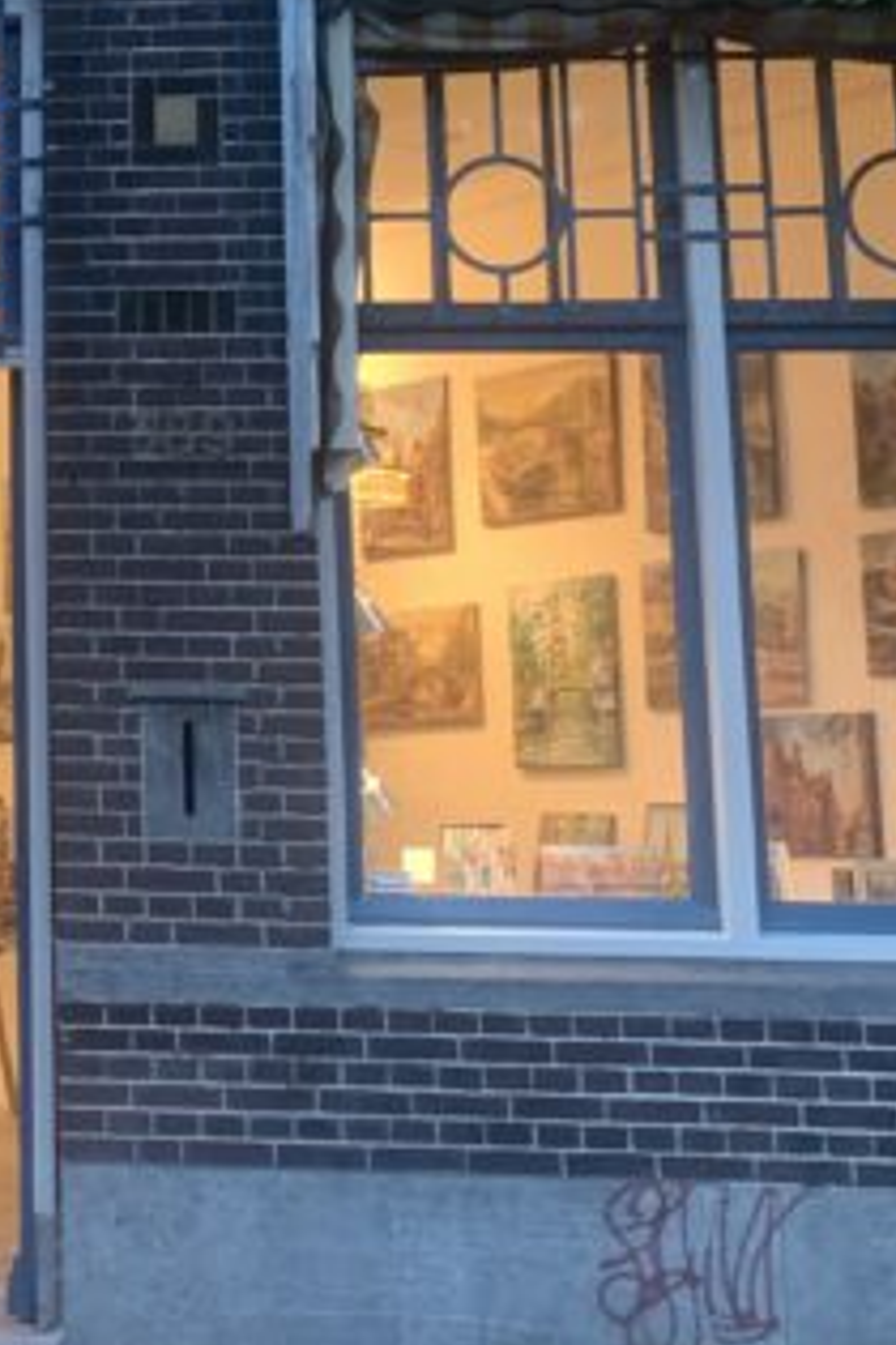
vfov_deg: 30.1
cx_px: -329
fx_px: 2464
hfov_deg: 18.8
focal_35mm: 66
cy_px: 359
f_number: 1.8
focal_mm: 4.25
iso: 160
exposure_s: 1/50
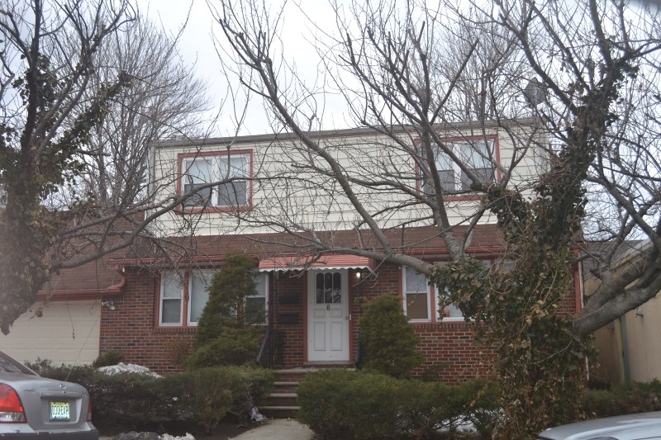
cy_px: 220
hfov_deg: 53.1
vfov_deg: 36.9
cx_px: 330
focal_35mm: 36
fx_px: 661
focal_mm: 24
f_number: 4.2
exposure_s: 1/200
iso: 100
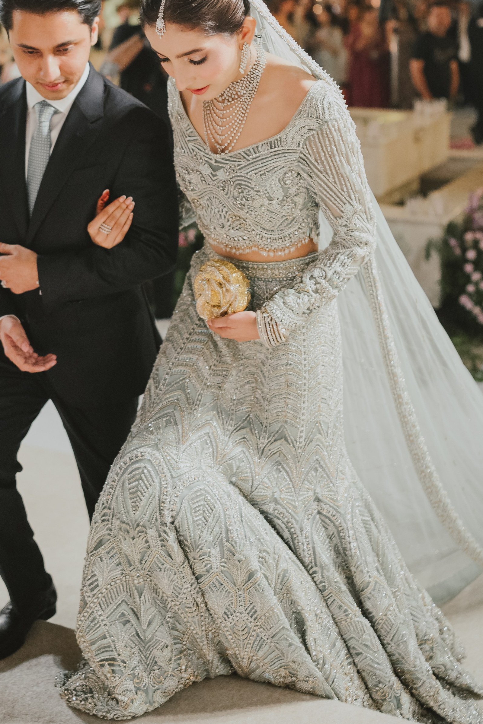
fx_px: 1127
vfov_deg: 34.9
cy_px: 190
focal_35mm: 56
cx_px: 203
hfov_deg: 24.2
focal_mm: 35
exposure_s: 1/160
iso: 3200
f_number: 1.8
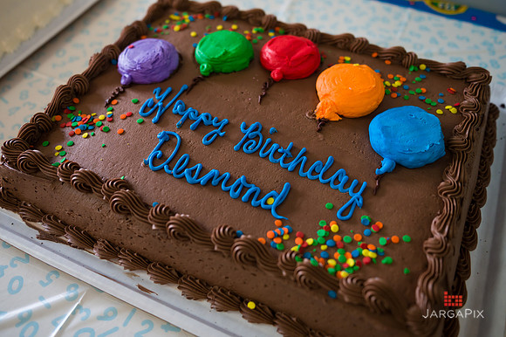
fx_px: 450
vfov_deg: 41.1
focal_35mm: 32
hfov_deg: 58.7
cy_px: 168
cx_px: 253
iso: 1000
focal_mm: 32
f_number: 3.2
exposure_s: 1/250
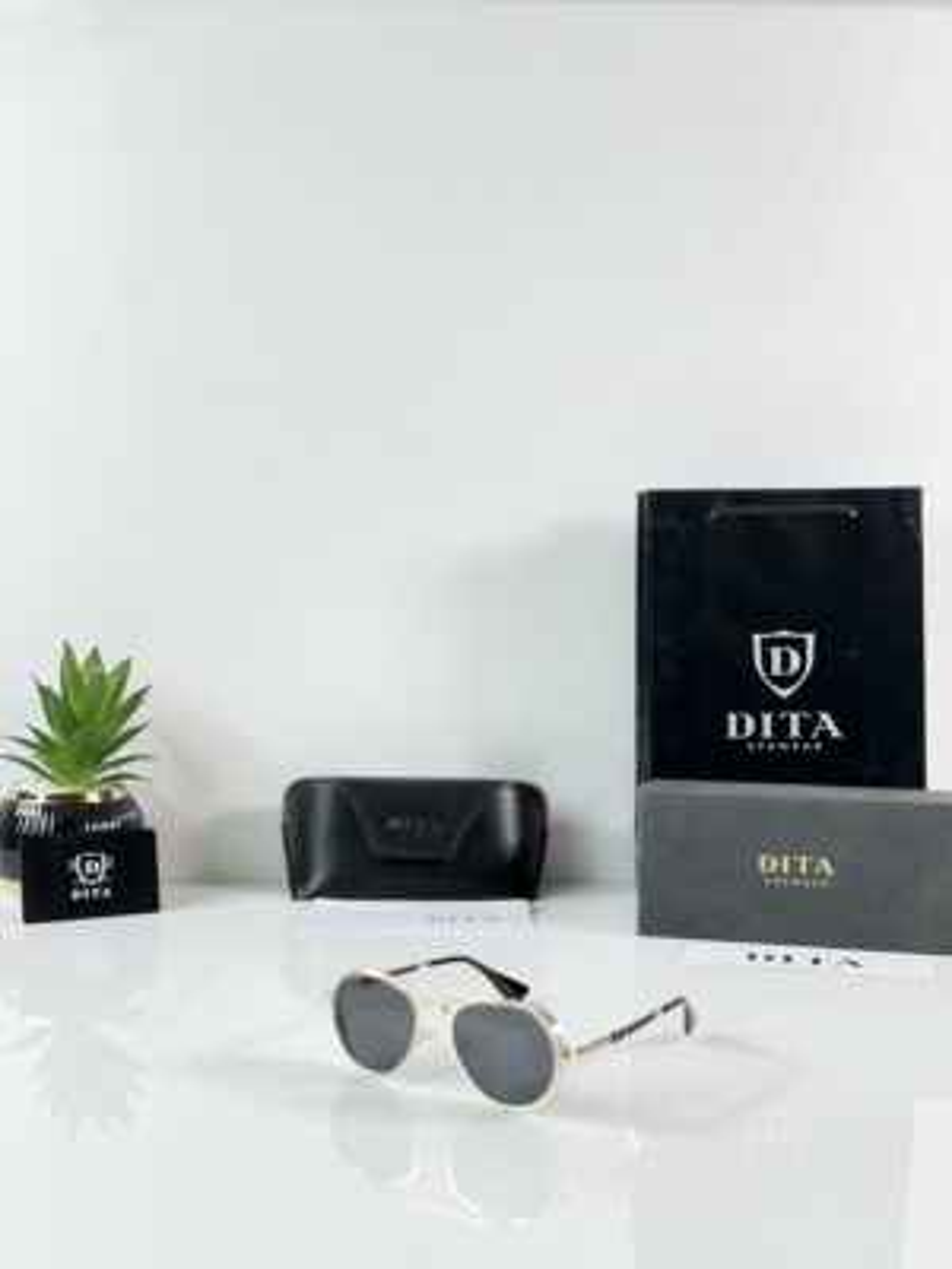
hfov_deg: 30.3
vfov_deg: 39.7
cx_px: 476
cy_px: 634
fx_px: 1760
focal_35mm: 48
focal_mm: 6.86
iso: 80
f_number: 1.78
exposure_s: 1/100
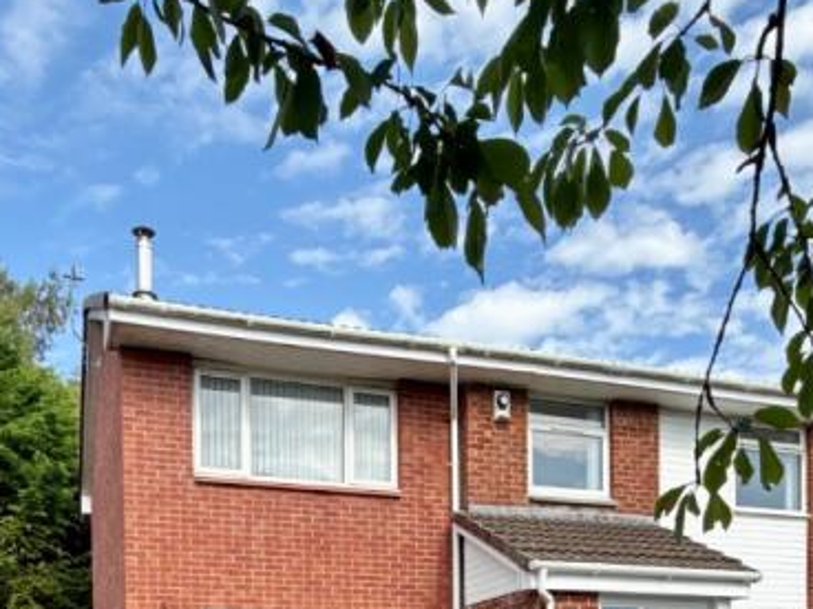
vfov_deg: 30.6
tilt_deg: -1.2
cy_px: 748
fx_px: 916
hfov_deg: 47.8
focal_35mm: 39
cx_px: 371
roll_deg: +0.0
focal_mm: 2.22
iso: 50
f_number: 2.2
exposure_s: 1/751
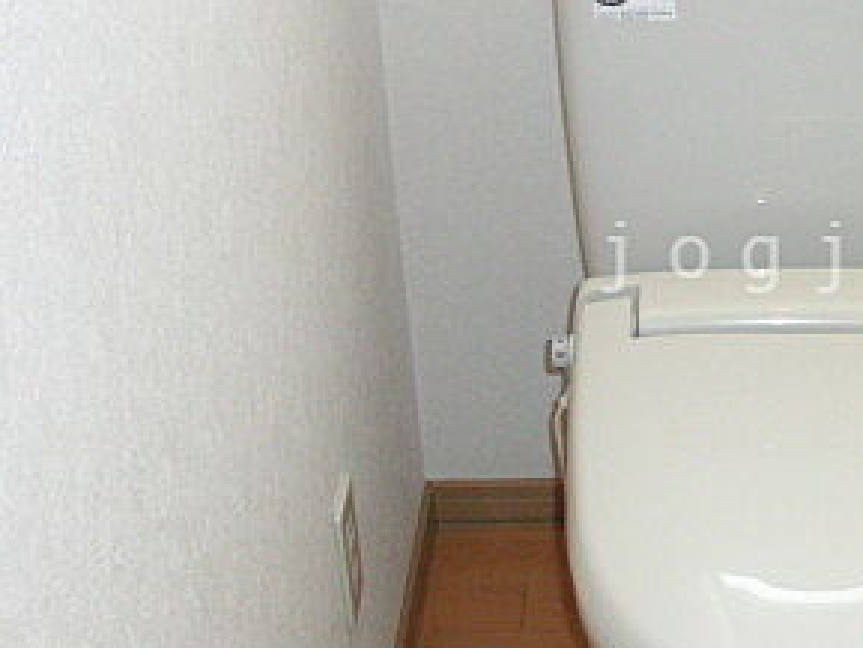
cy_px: 257
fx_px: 2045
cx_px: 806
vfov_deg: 18.0
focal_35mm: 82
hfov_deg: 23.1
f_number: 3.6
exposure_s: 1/60
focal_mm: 6.42
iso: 400
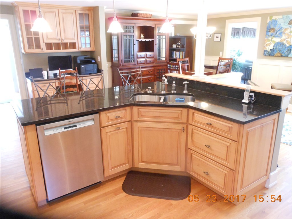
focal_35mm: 28
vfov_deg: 49.7
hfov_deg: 63.4
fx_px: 236
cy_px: 110
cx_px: 146
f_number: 3.7
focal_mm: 5
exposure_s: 1/8
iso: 400
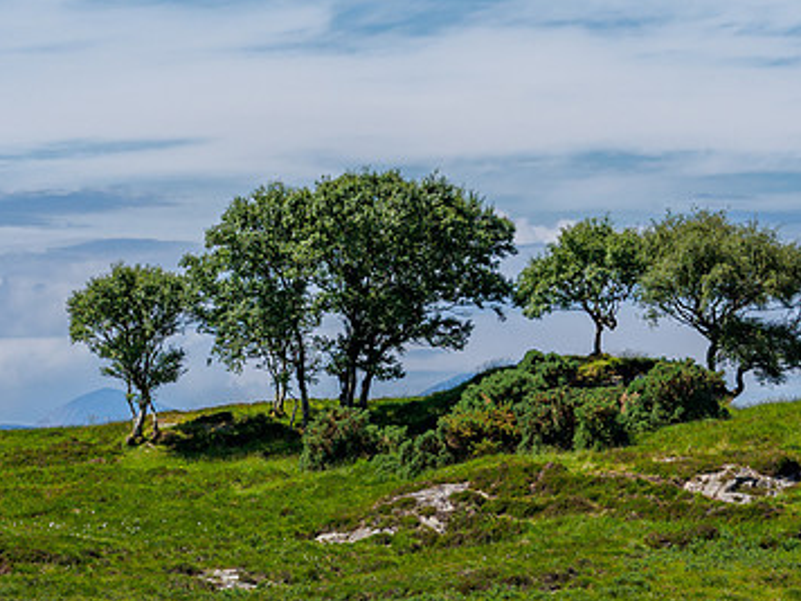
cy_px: 287
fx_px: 6178
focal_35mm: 267
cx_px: 540
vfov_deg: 5.6
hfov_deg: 7.4
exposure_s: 1/1250
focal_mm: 82
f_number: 4
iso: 200
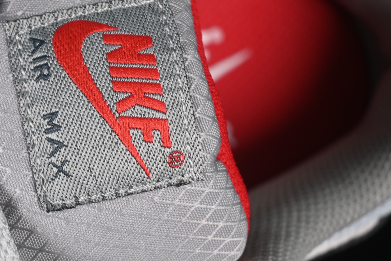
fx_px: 1271
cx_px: 96
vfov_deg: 11.7
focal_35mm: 117
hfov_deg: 17.4
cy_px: 129
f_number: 6.3
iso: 160
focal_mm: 50
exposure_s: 1/60
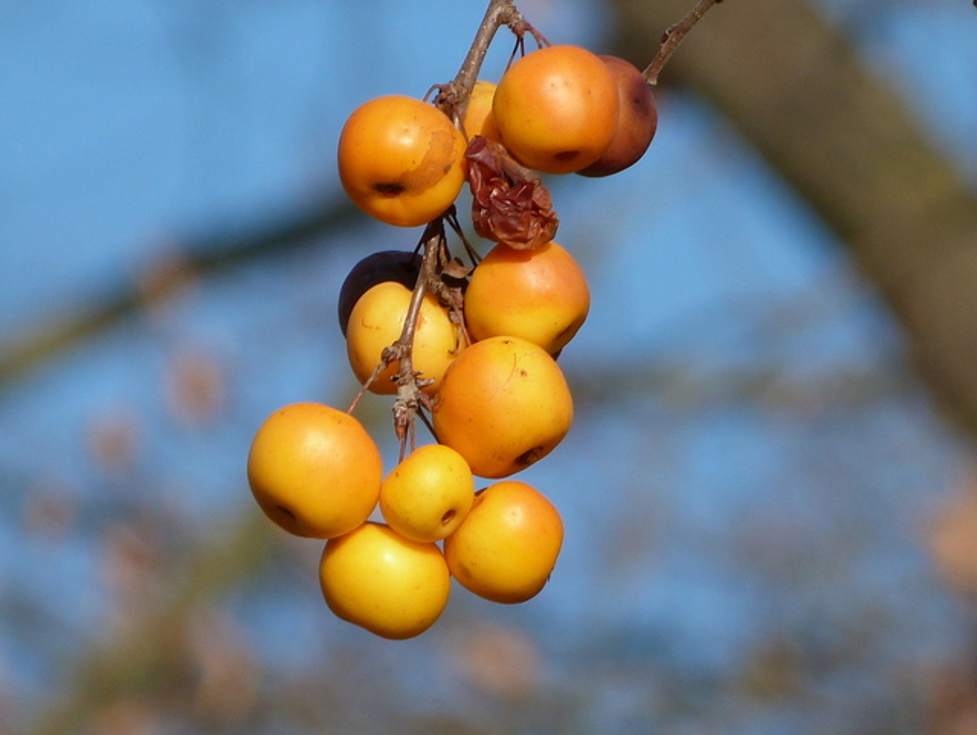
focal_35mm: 799
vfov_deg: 1.9
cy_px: 368
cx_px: 488
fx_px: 22568
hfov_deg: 2.5
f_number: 5.6
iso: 80
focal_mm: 108
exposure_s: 1/320
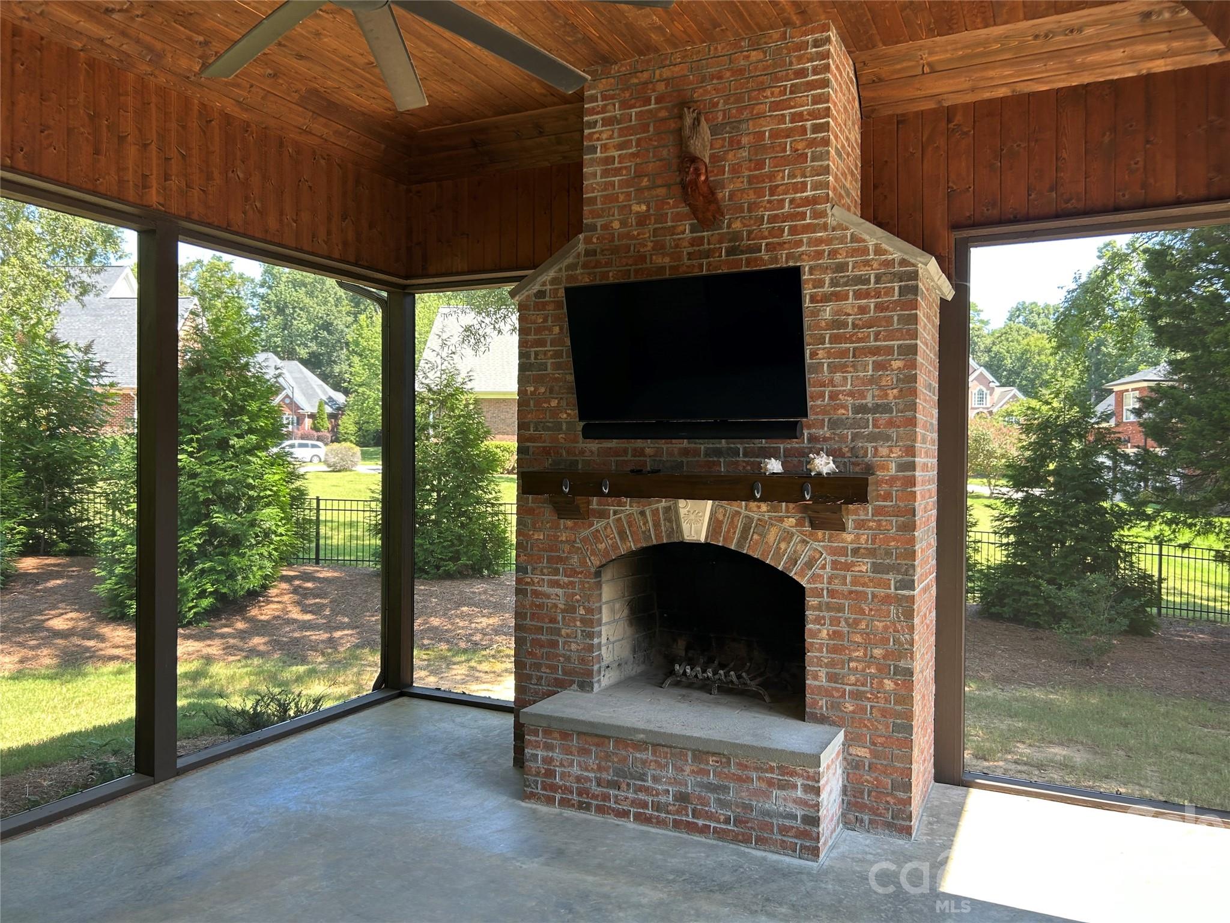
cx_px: 615
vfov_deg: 53.1
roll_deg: -0.2
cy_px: 462
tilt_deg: -0.5
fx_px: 924
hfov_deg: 67.3
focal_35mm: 26
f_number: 1.5
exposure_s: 1/121
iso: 40
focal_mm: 5.7
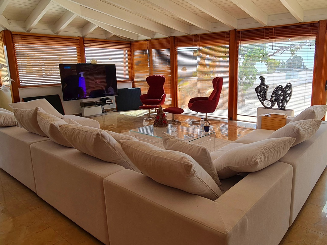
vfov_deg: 56.8
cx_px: 202
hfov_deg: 70.5
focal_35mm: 24
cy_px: 117
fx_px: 227
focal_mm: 2.2
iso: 64
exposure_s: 1/321
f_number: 2.2
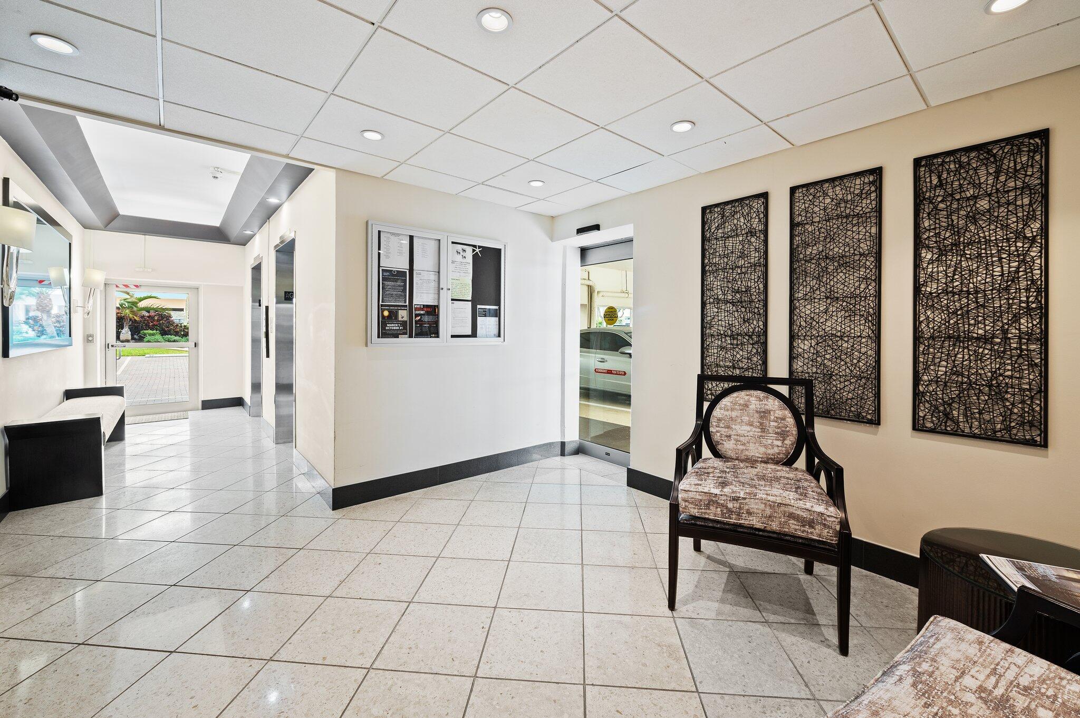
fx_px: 420
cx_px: 540
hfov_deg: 104.3
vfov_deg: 81.1
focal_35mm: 14
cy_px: 359
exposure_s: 1/5
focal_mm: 14
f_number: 8
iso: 200
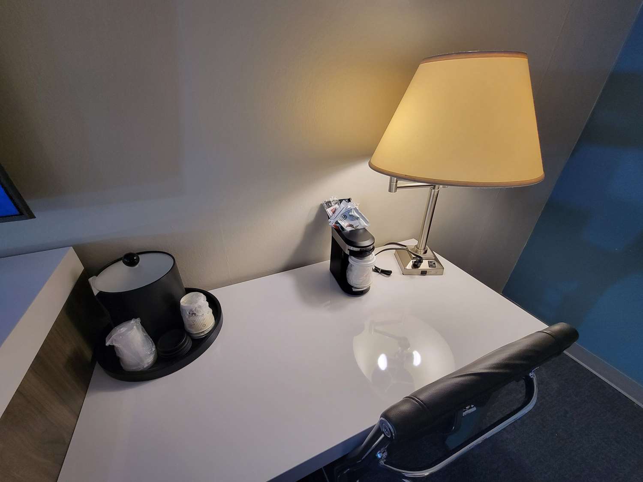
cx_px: 322
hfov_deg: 106.2
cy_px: 241
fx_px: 241
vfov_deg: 89.9
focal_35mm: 13
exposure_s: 1/60
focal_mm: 2.2
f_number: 2.2
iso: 200
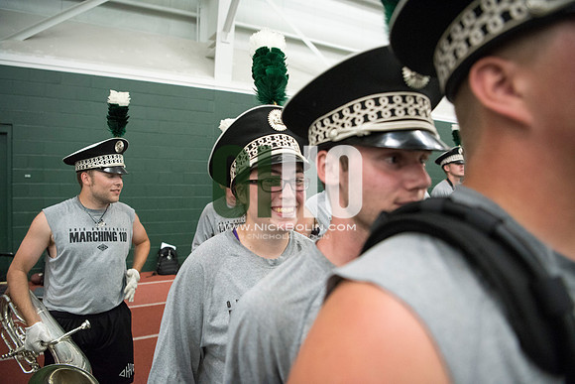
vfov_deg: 53.2
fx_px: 383
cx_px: 288
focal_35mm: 24
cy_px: 192
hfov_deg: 73.7
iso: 3200
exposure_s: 1/250
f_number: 3.2
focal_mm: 24
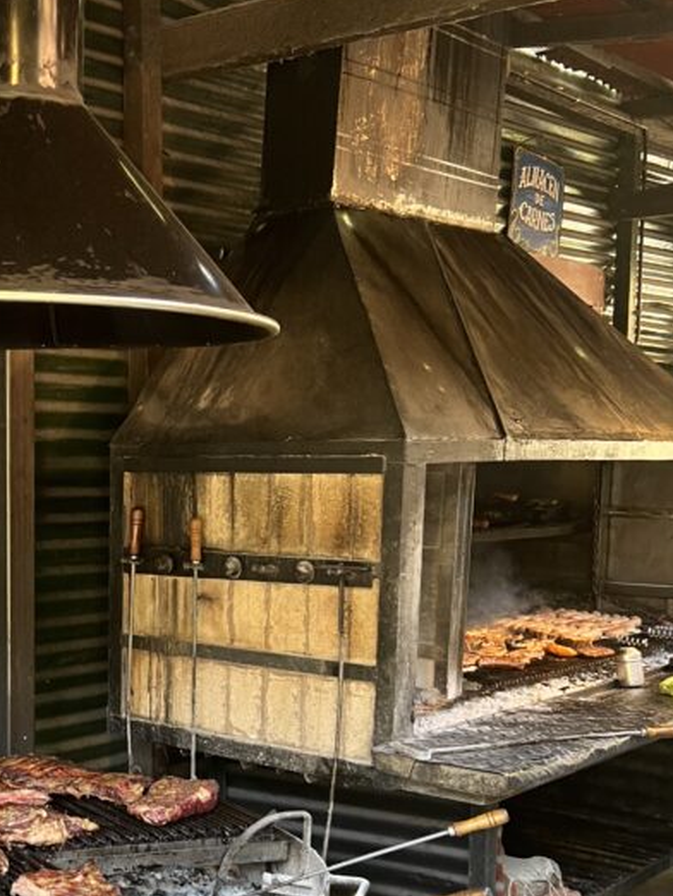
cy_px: 663
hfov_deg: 27.7
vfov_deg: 36.7
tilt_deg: -6.6
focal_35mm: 51
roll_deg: +0.1
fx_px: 1321
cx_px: 82
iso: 125
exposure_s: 1/50
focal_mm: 5.7
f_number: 1.5
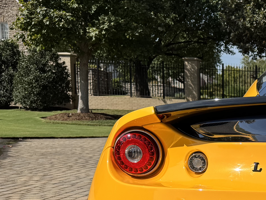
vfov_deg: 19.5
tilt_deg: -8.3
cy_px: 208
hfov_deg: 23.7
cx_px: 340
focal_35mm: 73
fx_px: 561
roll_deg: -1.8
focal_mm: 6.76
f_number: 1.78
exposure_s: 1/5814
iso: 80
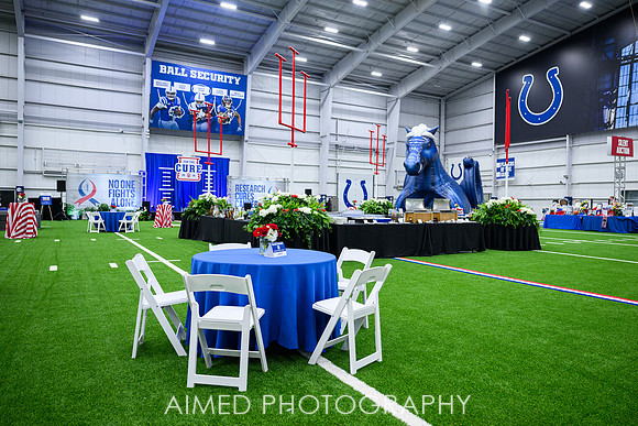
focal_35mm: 26
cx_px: 344
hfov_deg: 68.8
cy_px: 202
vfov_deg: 49.2
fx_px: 465
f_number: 2.8
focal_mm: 24
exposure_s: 1/200
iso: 800
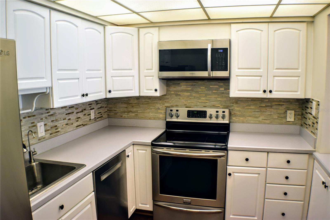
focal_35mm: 38
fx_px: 344
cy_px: 110
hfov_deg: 51.3
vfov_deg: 35.5
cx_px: 165
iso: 400
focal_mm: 25
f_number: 4
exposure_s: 1/60
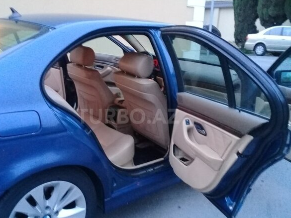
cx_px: 128
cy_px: 116
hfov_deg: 52.5
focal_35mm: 35
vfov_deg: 40.6
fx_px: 294
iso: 500
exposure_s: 1/17
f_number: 2.2
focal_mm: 3.3
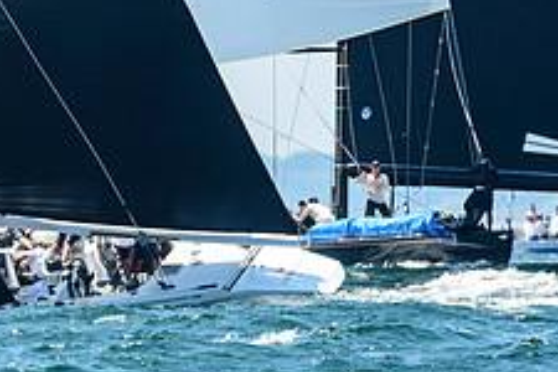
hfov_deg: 1.6
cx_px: -8
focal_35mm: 1293
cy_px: -64
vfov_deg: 1.1
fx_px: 20040
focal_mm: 310
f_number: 5
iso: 400
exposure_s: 1/1600
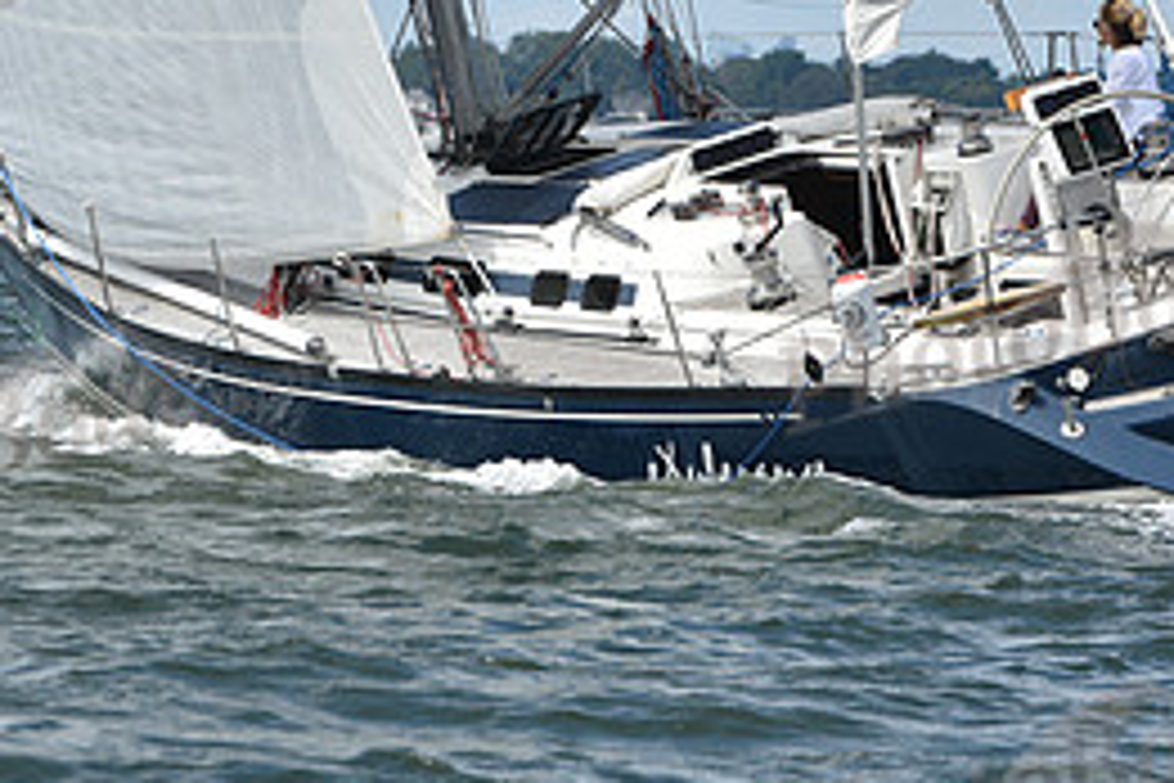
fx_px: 14511
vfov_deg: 3.1
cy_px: 146
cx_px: 549
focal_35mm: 445
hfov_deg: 4.6
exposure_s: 1/1000
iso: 320
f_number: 10
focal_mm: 200
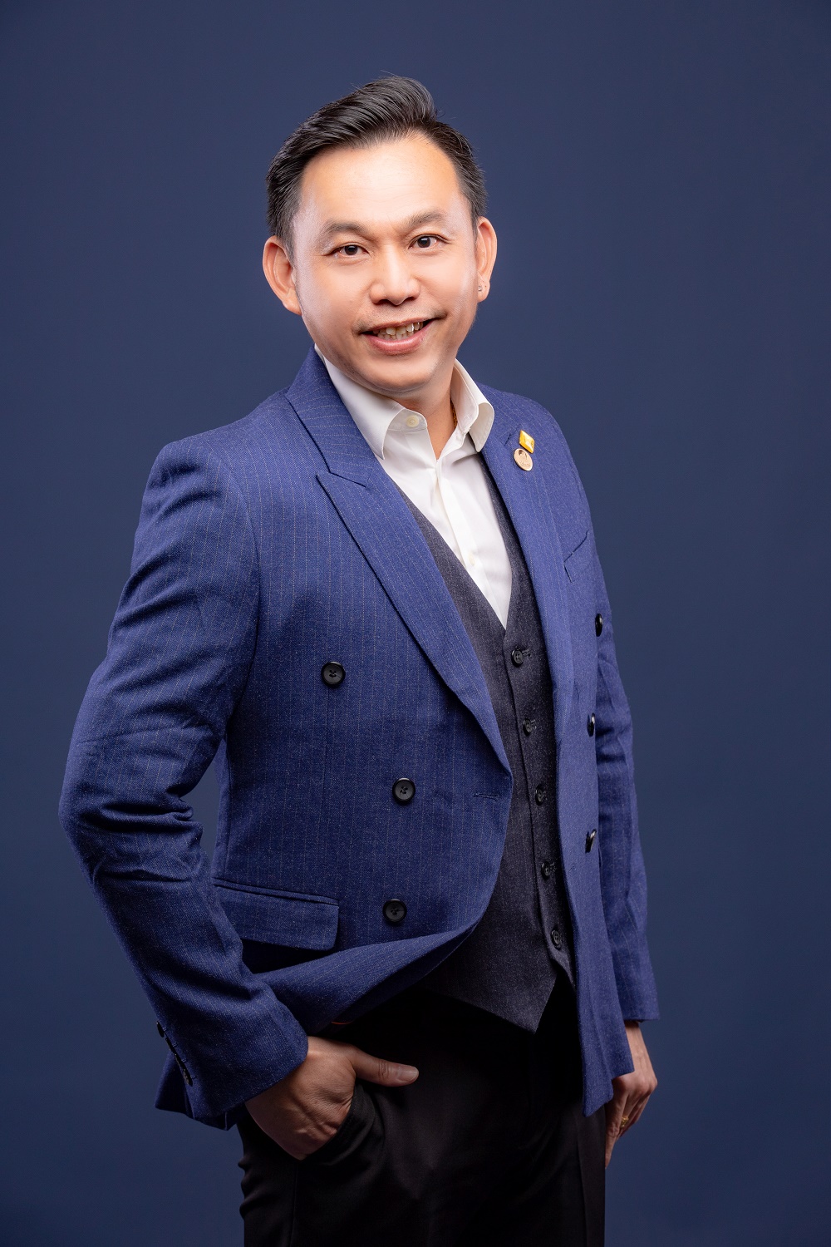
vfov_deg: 18.6
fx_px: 3808
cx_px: 416
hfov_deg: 12.5
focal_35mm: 110
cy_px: 624
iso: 100
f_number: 9
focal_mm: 110
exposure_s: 1/100
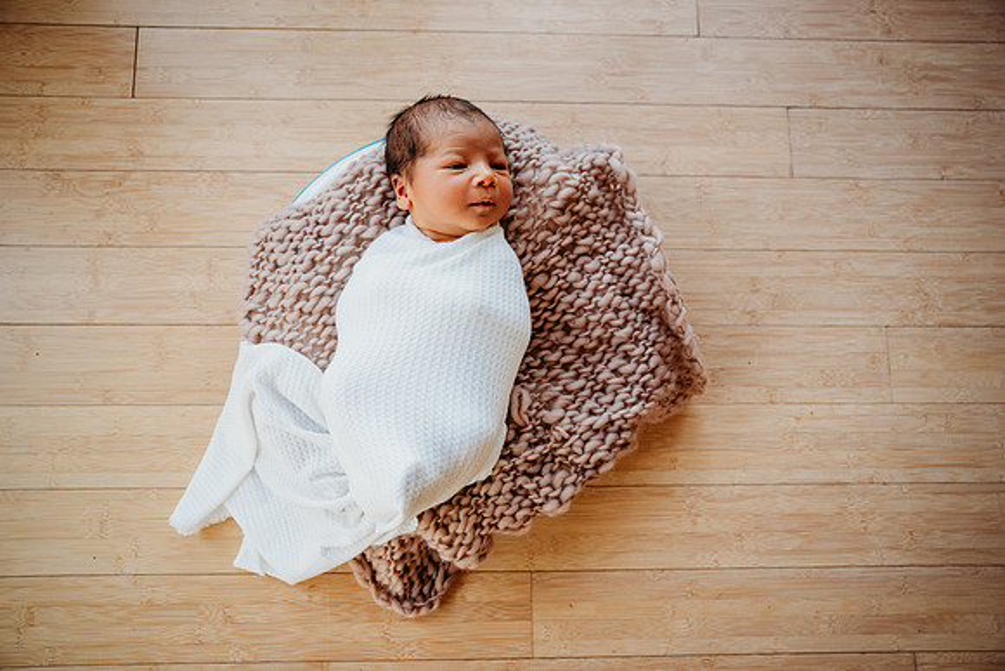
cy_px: 336
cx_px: 502
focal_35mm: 32
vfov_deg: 41.1
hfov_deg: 58.7
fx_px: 894
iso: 500
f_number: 3.5
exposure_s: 1/250
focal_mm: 32
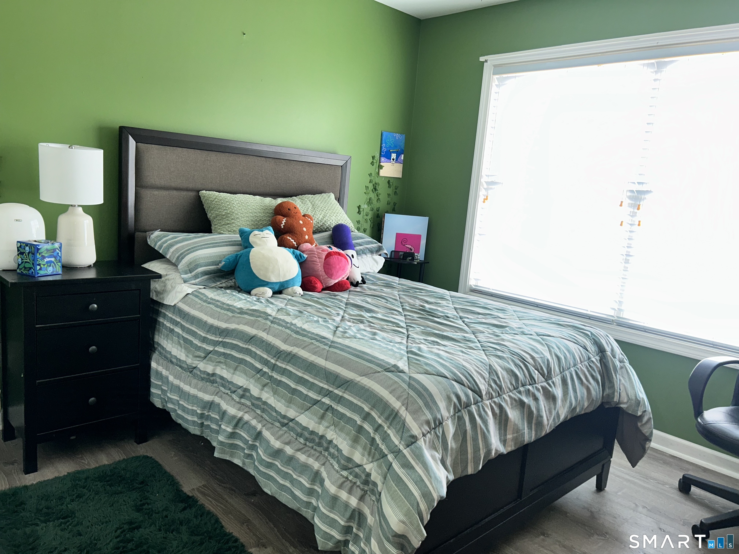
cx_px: 370
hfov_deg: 67.3
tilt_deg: -9.3
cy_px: 277
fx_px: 555
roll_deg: -4.4
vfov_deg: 53.1
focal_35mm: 26
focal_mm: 5.7
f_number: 1.5
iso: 32
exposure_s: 1/24
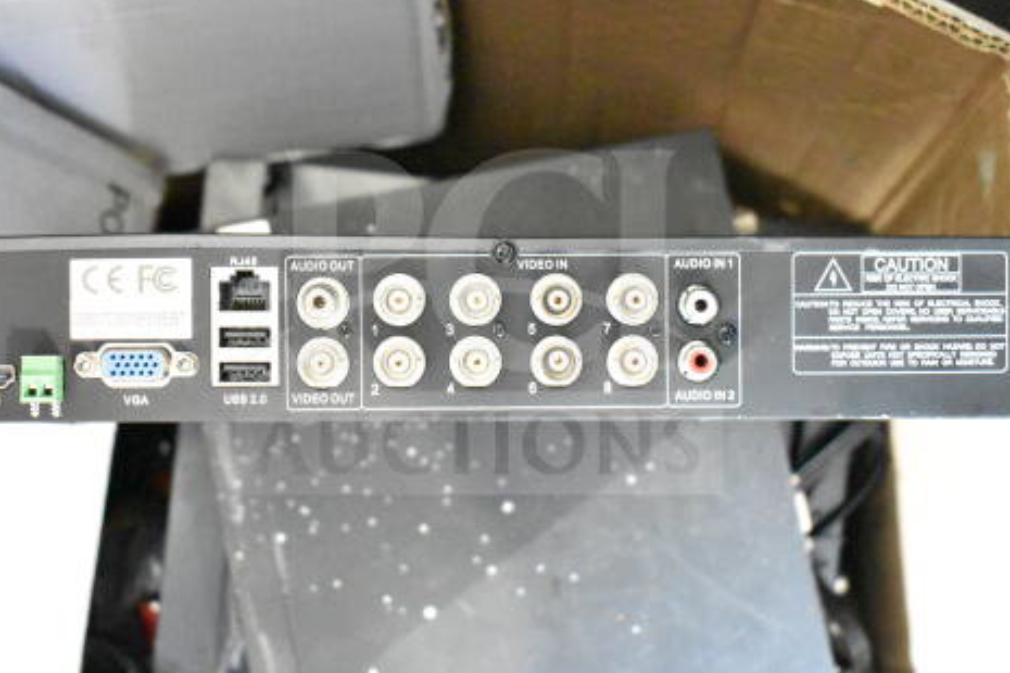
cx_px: 478
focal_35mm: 59
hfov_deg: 33.9
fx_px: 1655
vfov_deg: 23.0
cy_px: 322
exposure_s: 1/50
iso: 18000
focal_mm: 30
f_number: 4.2
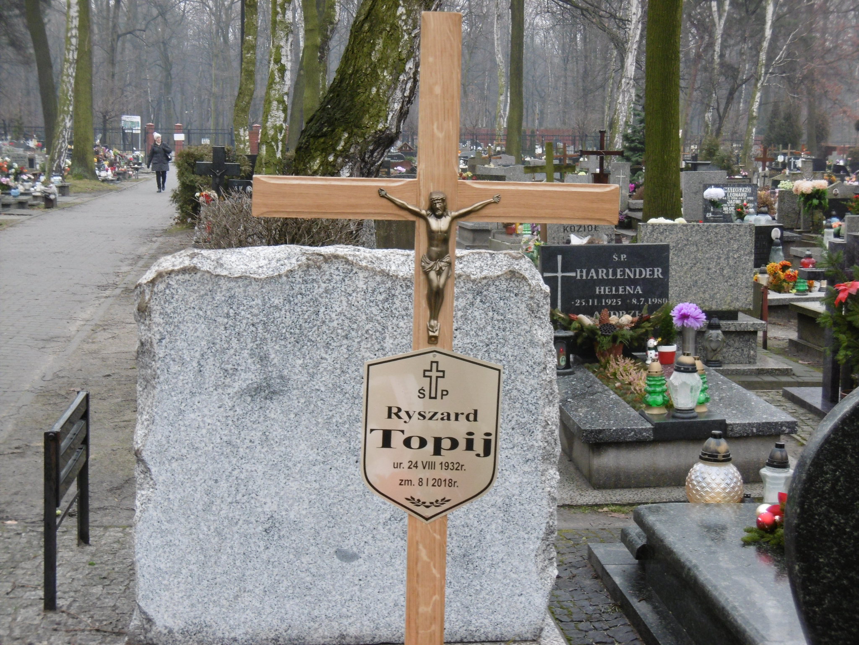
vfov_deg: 21.6
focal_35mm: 68
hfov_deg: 28.6
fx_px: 1687
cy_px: 322
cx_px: 430
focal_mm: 12.1
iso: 160
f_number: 4.4
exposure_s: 1/60
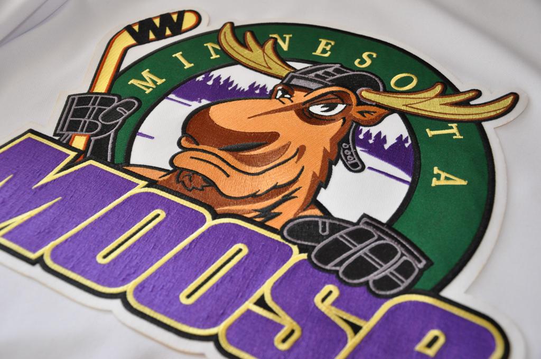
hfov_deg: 49.6
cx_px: 270
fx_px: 585
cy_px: 180
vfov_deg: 34.1
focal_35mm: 39
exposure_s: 1/80
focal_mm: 26
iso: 1000
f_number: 4.5
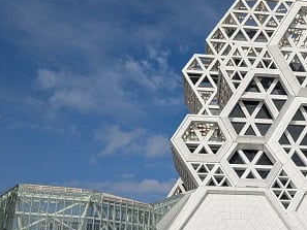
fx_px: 523
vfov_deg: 24.5
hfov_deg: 31.4
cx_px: 268
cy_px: 174
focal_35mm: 59
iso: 89
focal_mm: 4.4
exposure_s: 1/11628
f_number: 1.7
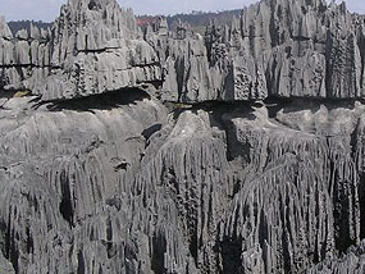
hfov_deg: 31.6
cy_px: 91
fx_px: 633
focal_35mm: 60
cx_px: 275
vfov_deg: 24.3
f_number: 5.6
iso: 100
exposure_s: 1/265
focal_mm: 5.8
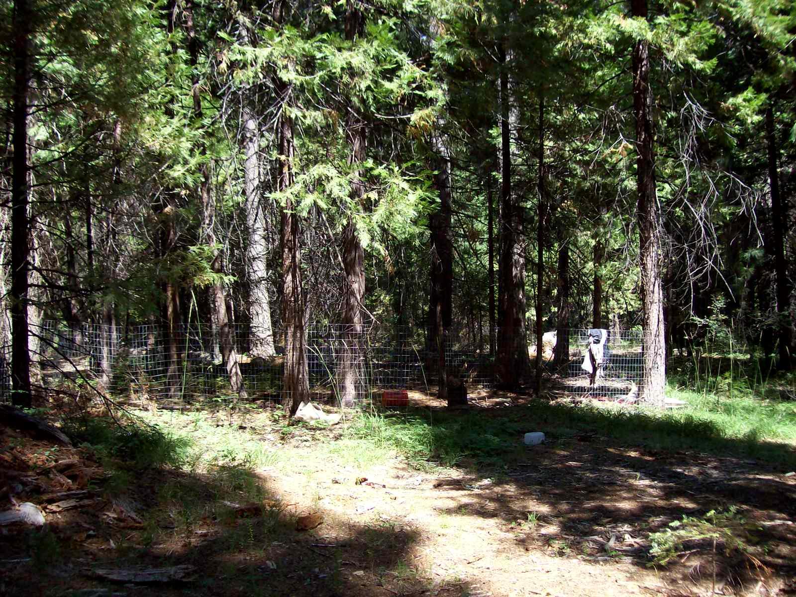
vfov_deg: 39.7
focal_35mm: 36
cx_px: 398
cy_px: 298
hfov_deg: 51.4
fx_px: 828
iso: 80
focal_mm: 6
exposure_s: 1/332
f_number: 2.7
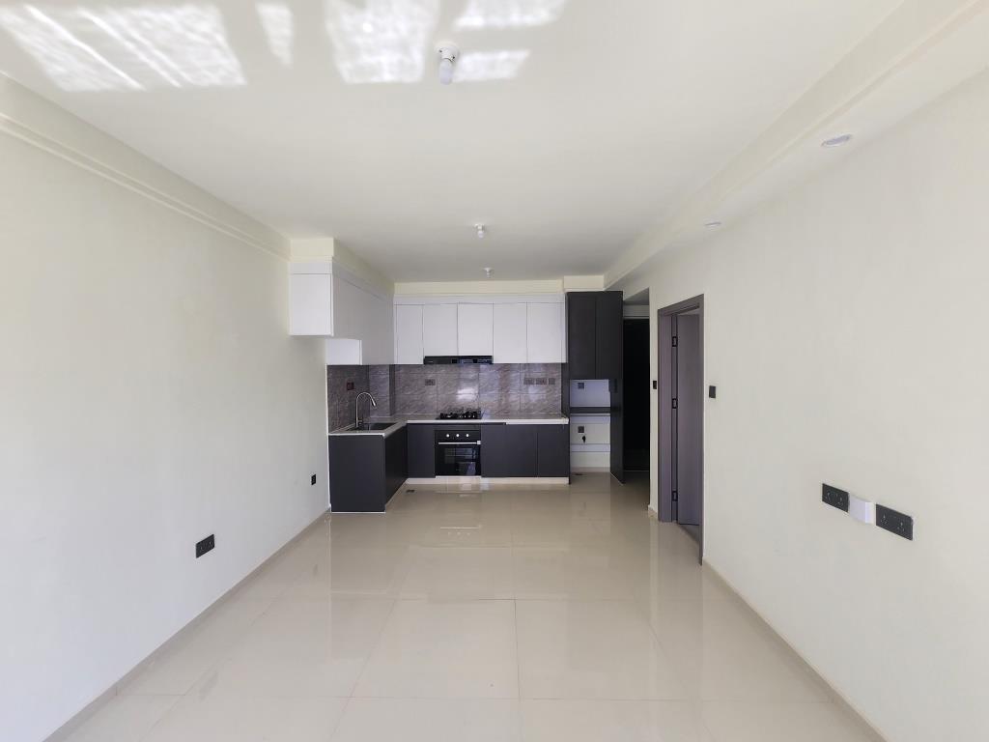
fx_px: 371
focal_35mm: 13
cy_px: 371
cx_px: 494
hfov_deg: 106.2
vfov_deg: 89.9
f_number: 2.2
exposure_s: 1/120
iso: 64
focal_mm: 2.2
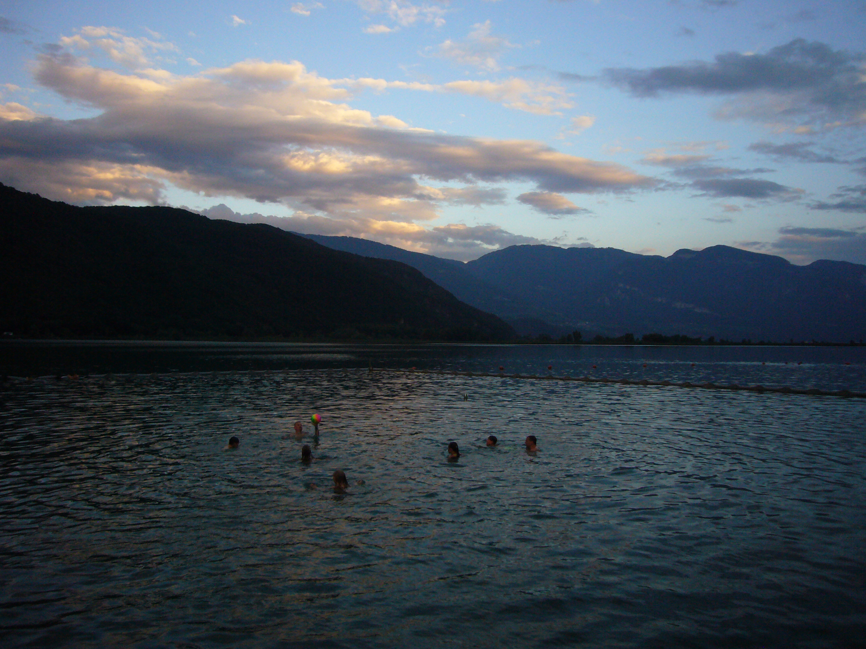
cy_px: 324
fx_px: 700
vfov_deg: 49.7
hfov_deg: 63.4
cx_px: 433
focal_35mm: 28
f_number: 2.8
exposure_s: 1/500
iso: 200
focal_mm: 4.6
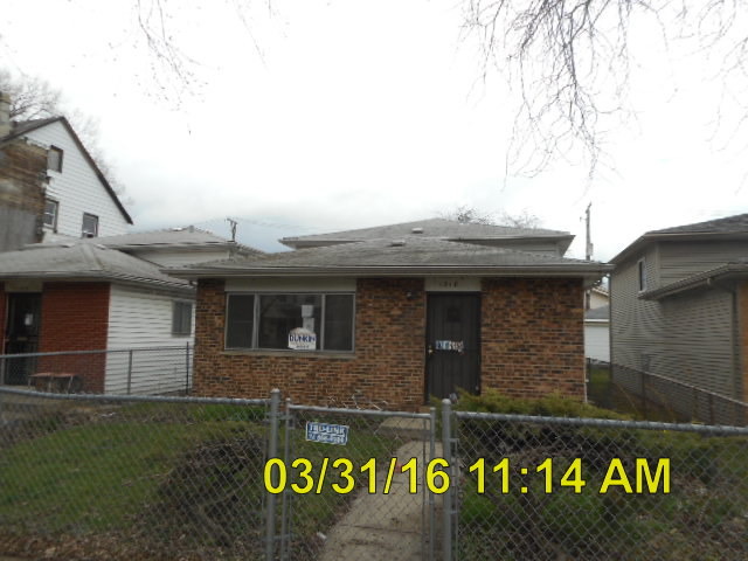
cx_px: 374
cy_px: 280
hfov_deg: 69.4
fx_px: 540
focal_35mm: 25
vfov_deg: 54.9
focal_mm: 4.5
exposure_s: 1/400
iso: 80
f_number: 3.7
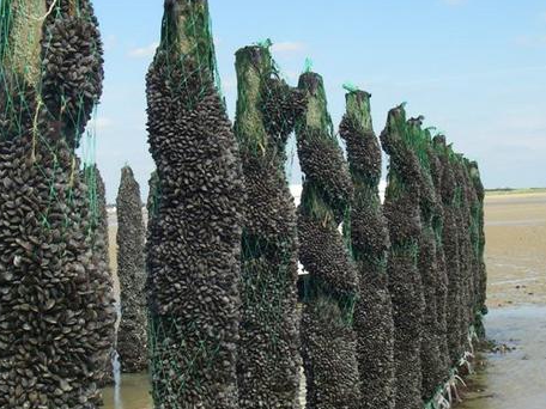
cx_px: 267
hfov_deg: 32.2
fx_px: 946
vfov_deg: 24.4
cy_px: 166
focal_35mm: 60
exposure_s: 1/125
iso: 64
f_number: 6.6
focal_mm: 6.3
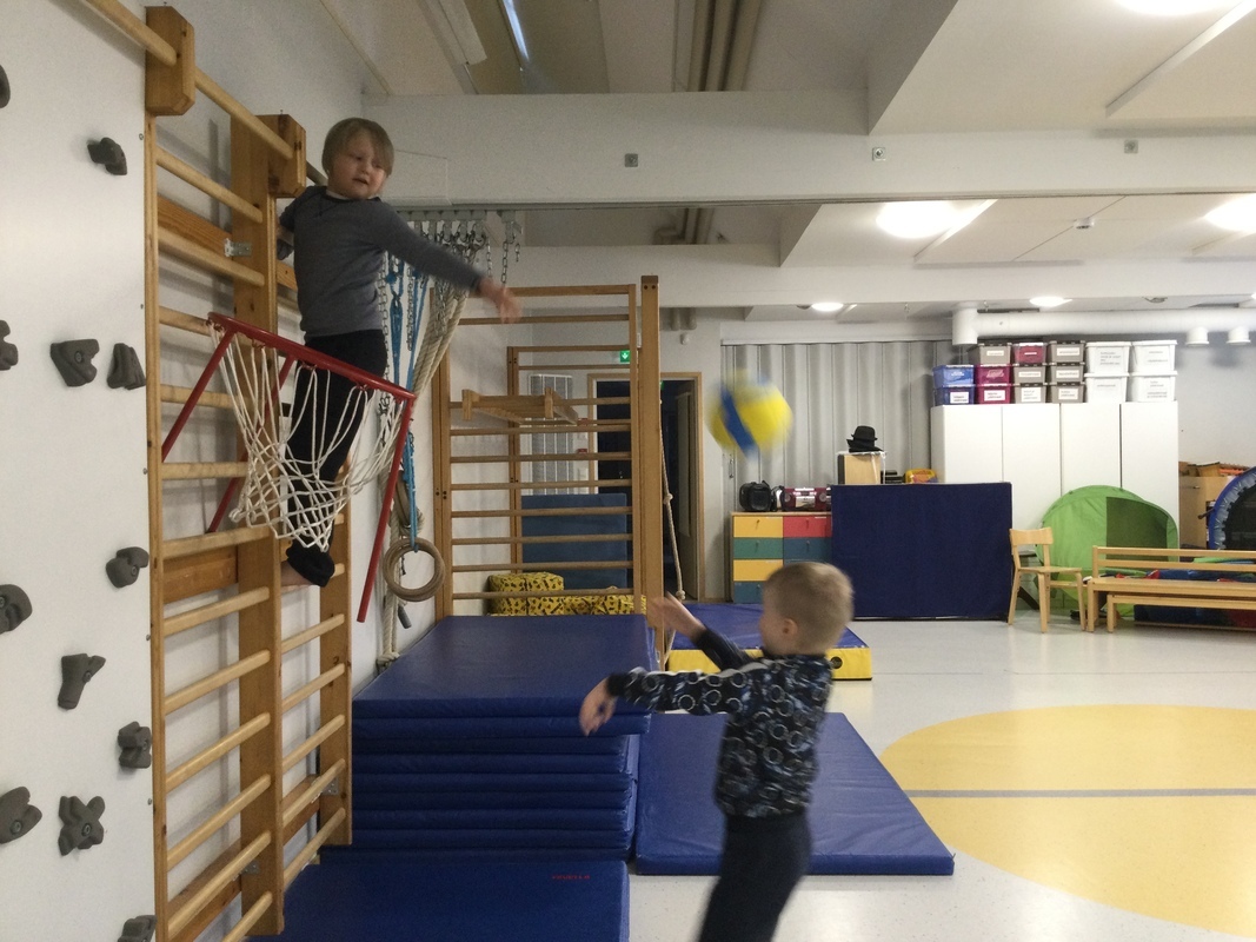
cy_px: 471
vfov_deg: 45.4
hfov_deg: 58.4
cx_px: 628
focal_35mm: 31
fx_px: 1125
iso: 100
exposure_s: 1/33
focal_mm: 3.3
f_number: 2.4
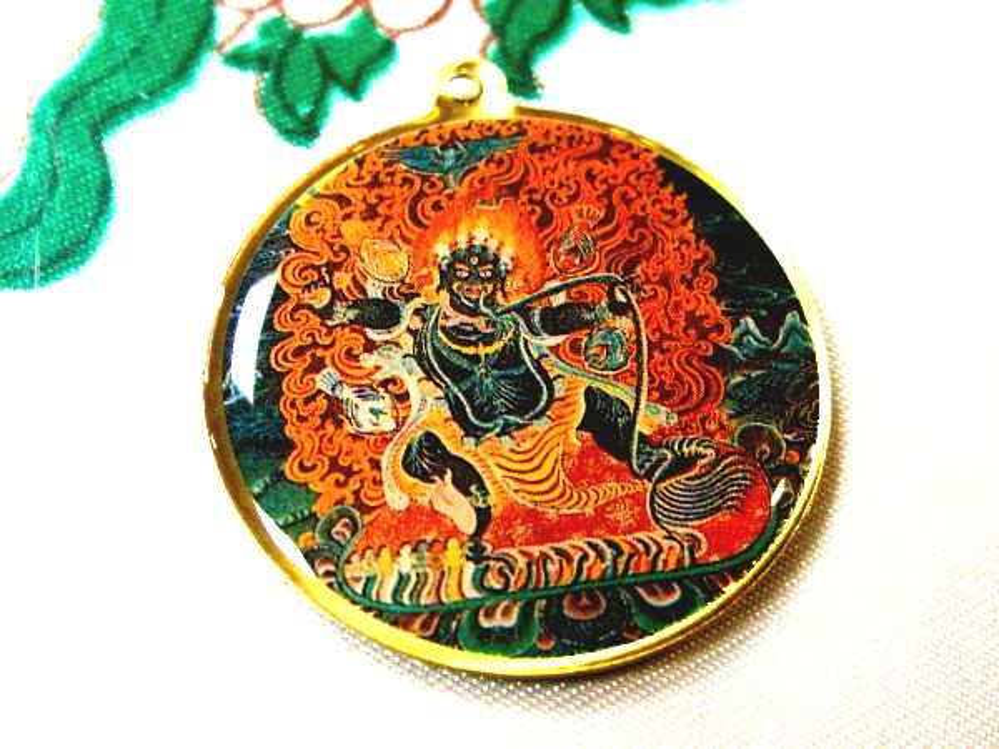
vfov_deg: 37.7
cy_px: 374
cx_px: 500
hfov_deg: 49.0
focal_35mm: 38
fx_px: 1097
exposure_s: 1/50
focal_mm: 7.9
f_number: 2.8
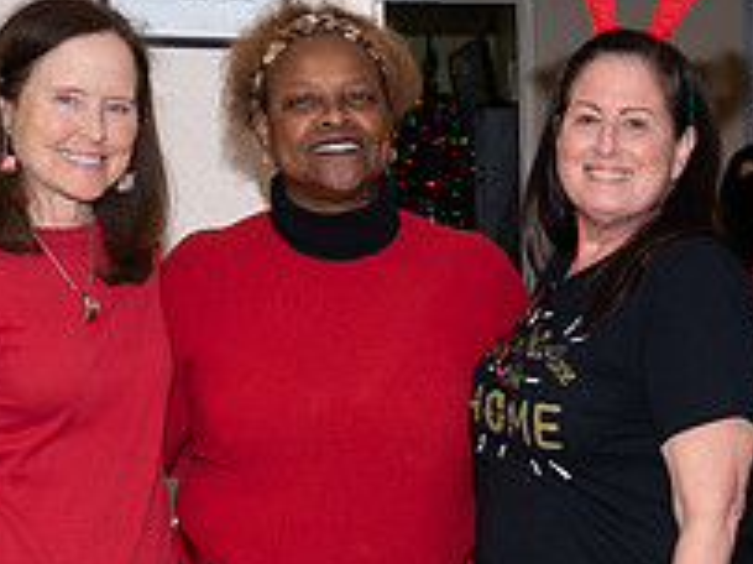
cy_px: 521
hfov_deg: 16.0
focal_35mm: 121
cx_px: 720
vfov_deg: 12.1
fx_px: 2631
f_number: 7.1
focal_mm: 44
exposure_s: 1/80
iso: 400
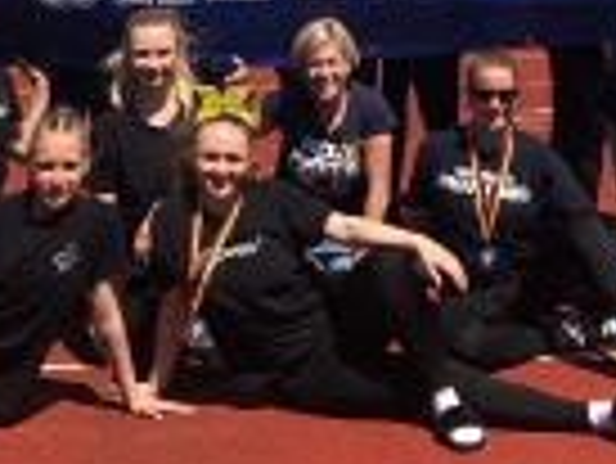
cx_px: 283
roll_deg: +1.2
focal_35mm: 102
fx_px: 1817
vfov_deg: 14.1
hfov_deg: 19.2
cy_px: -106
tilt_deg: -0.4
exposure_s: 1/1736
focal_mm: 3.99
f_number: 1.8
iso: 20
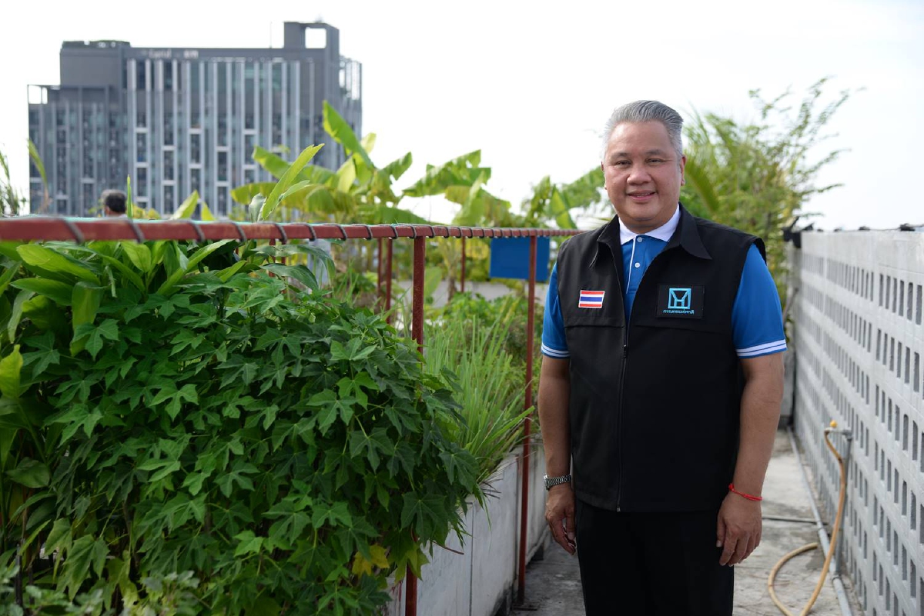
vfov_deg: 26.0
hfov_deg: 38.2
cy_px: 308
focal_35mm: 52
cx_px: 462
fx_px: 1335
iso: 100
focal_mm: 52
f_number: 4
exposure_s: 1/320
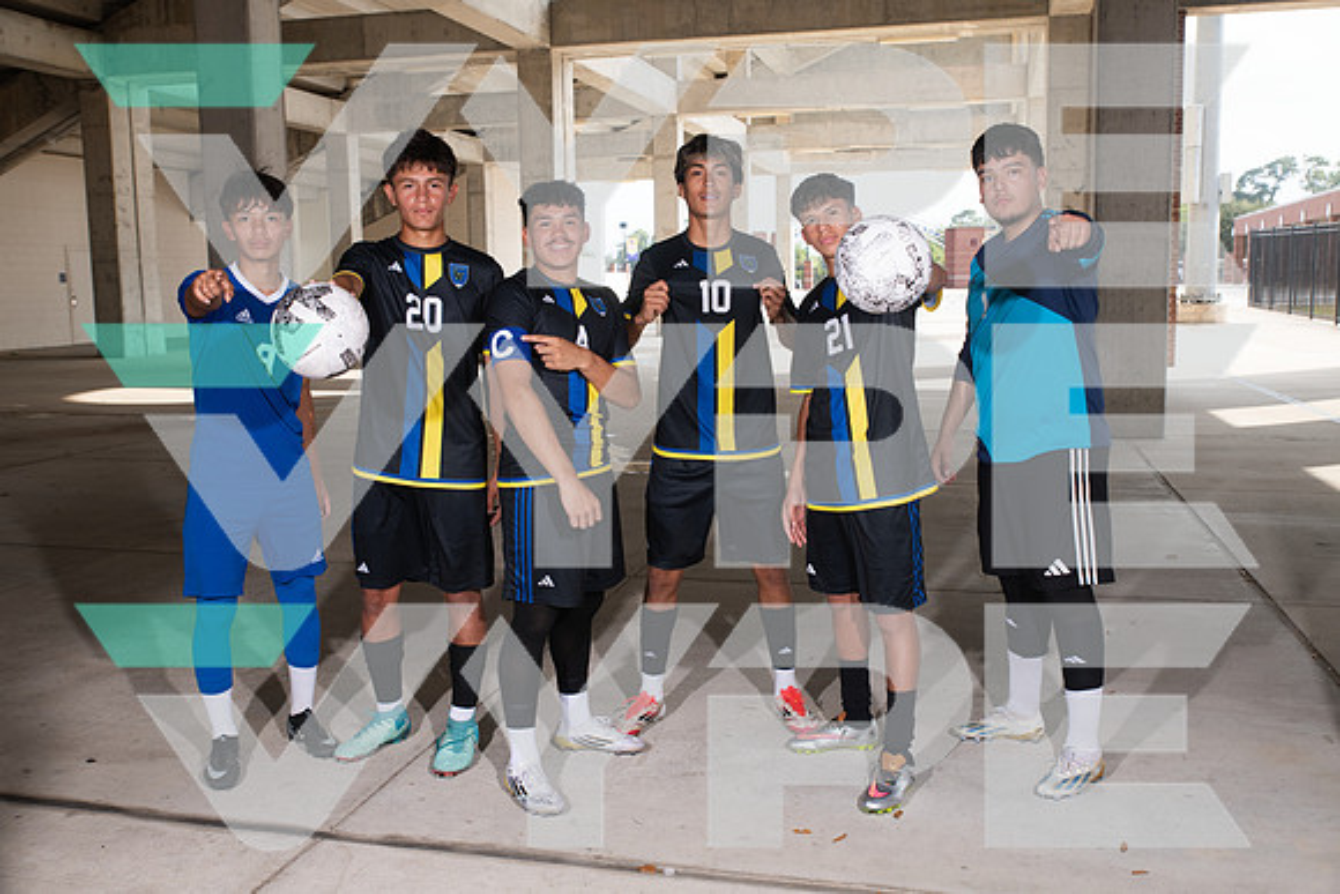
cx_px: 670
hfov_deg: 54.4
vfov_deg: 37.9
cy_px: 447
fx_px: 1303
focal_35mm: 35
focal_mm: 35
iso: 250
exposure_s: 1/320
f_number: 7.1
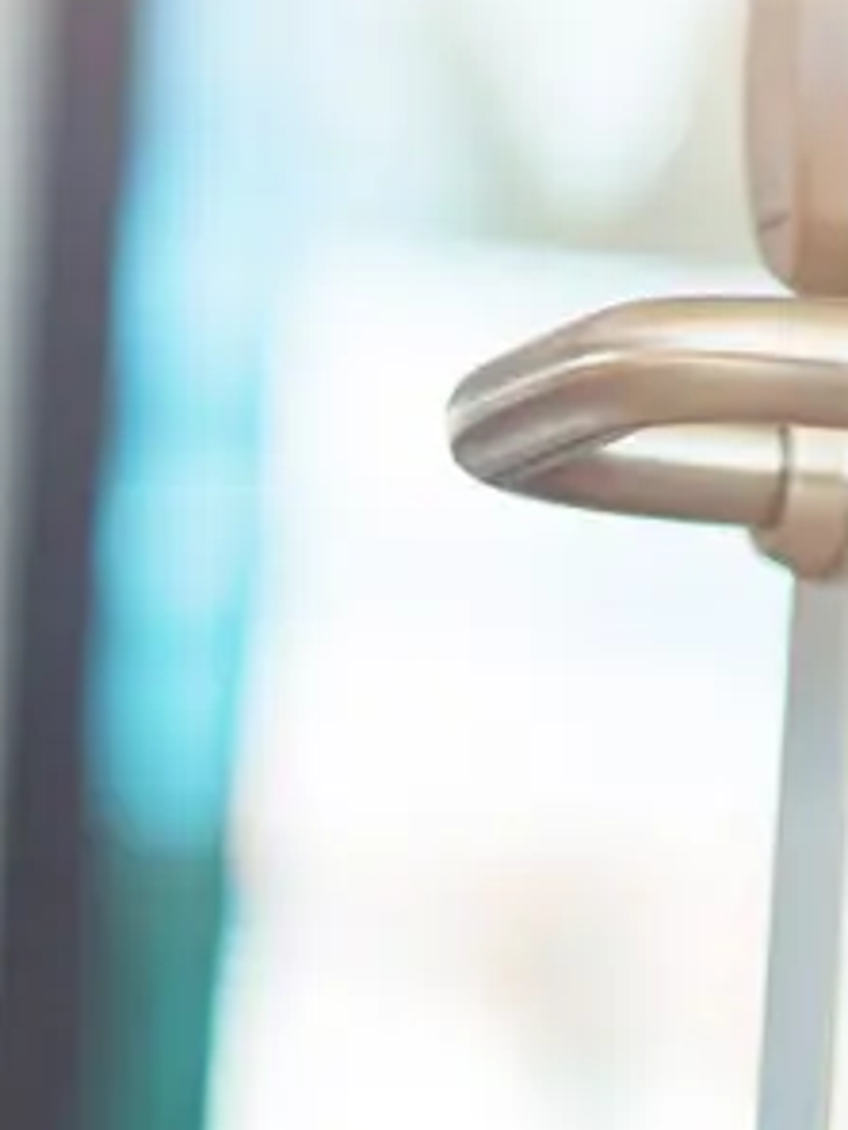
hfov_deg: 6.6
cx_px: 1509
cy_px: 641
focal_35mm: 221
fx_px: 7219
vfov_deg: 9.0
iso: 200
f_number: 2.2
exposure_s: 1/200
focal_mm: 85
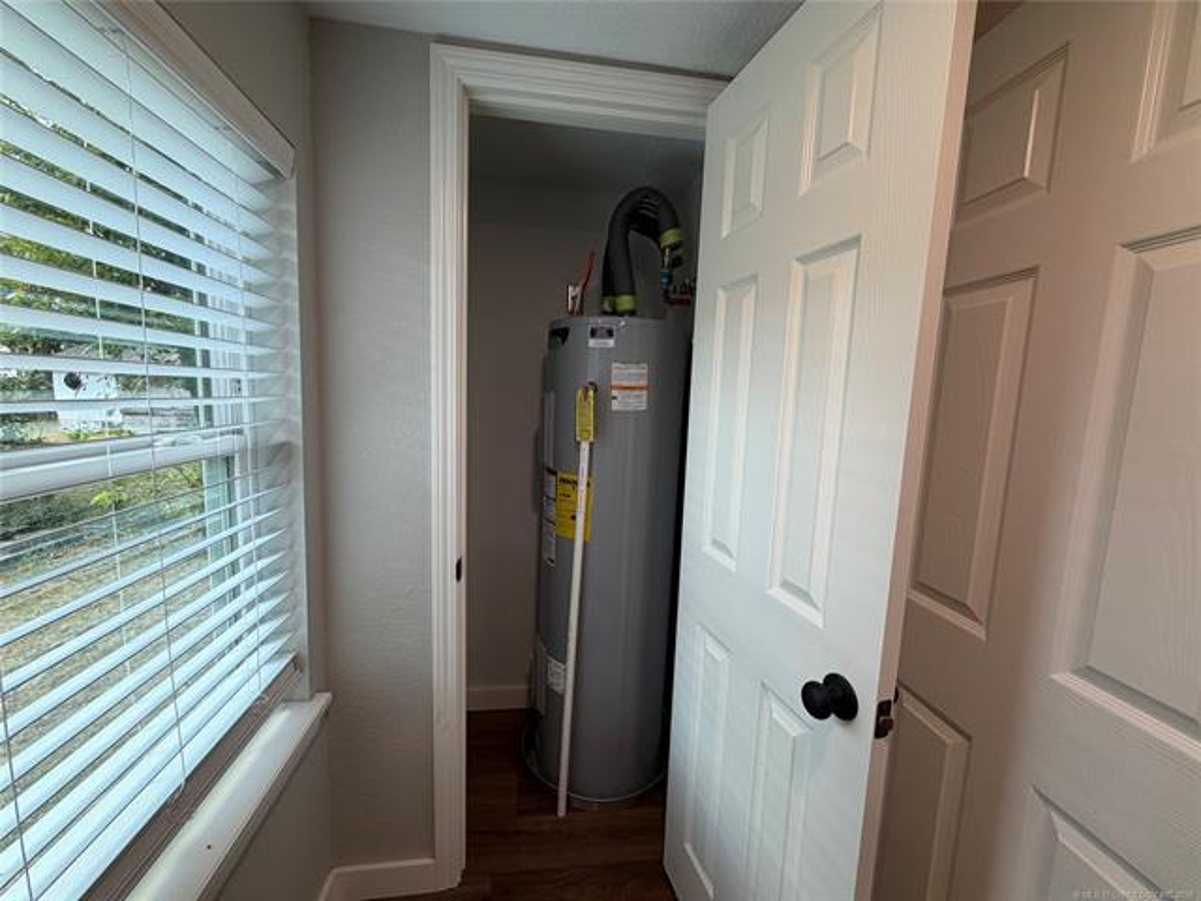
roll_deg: -2.4
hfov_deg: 102.1
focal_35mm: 14
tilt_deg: -6.5
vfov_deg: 85.7
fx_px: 486
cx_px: 600
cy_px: 450
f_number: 2.2
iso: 100
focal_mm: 2.22
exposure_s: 1/120
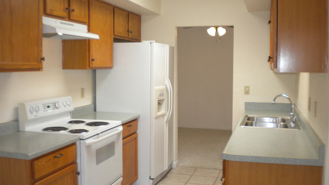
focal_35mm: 39
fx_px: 340
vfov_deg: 30.4
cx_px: 161
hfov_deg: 51.6
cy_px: 93
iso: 100
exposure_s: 1/56
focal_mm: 6.3
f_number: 3.1
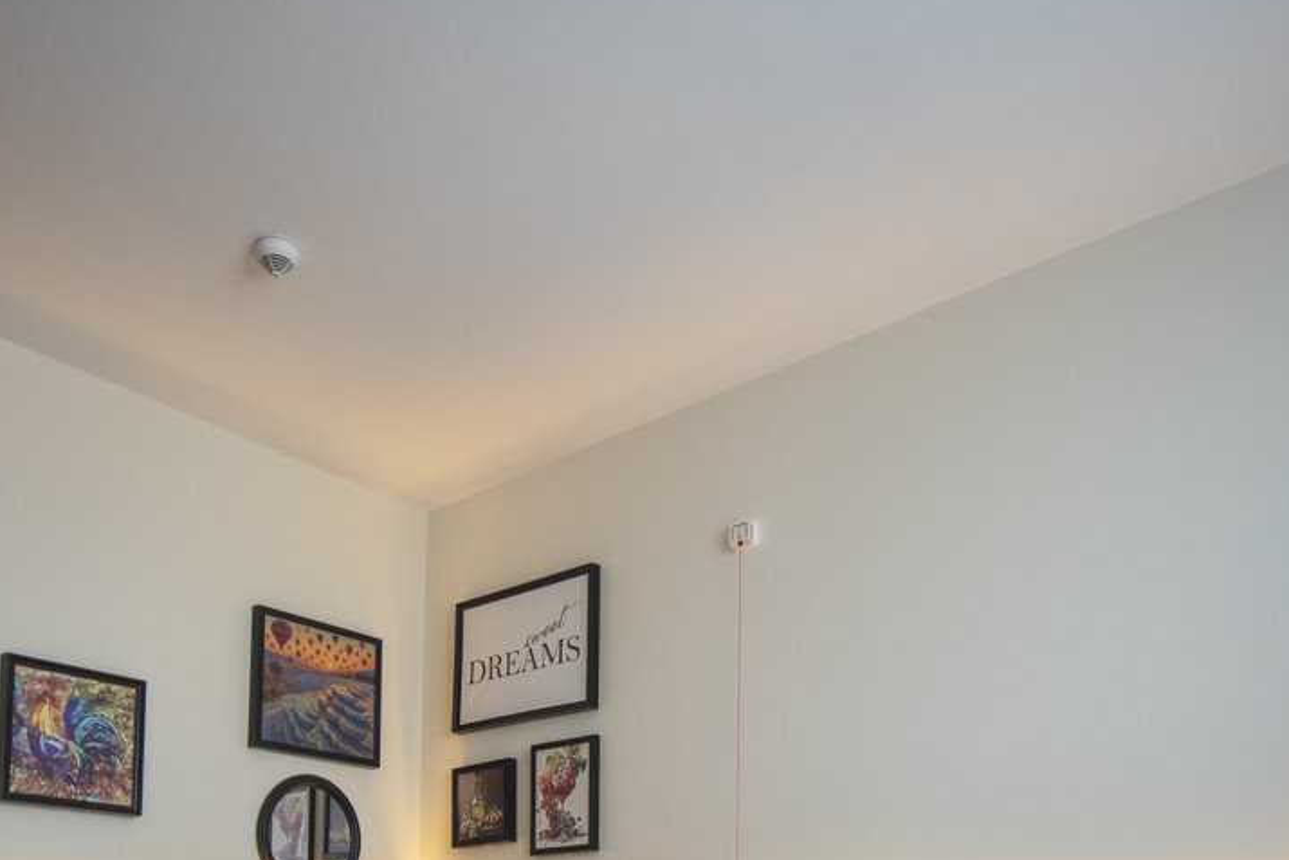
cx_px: 557
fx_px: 1074
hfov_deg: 61.7
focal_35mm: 30
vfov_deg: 38.3
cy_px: 878
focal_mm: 12
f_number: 5
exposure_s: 1/125
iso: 1000
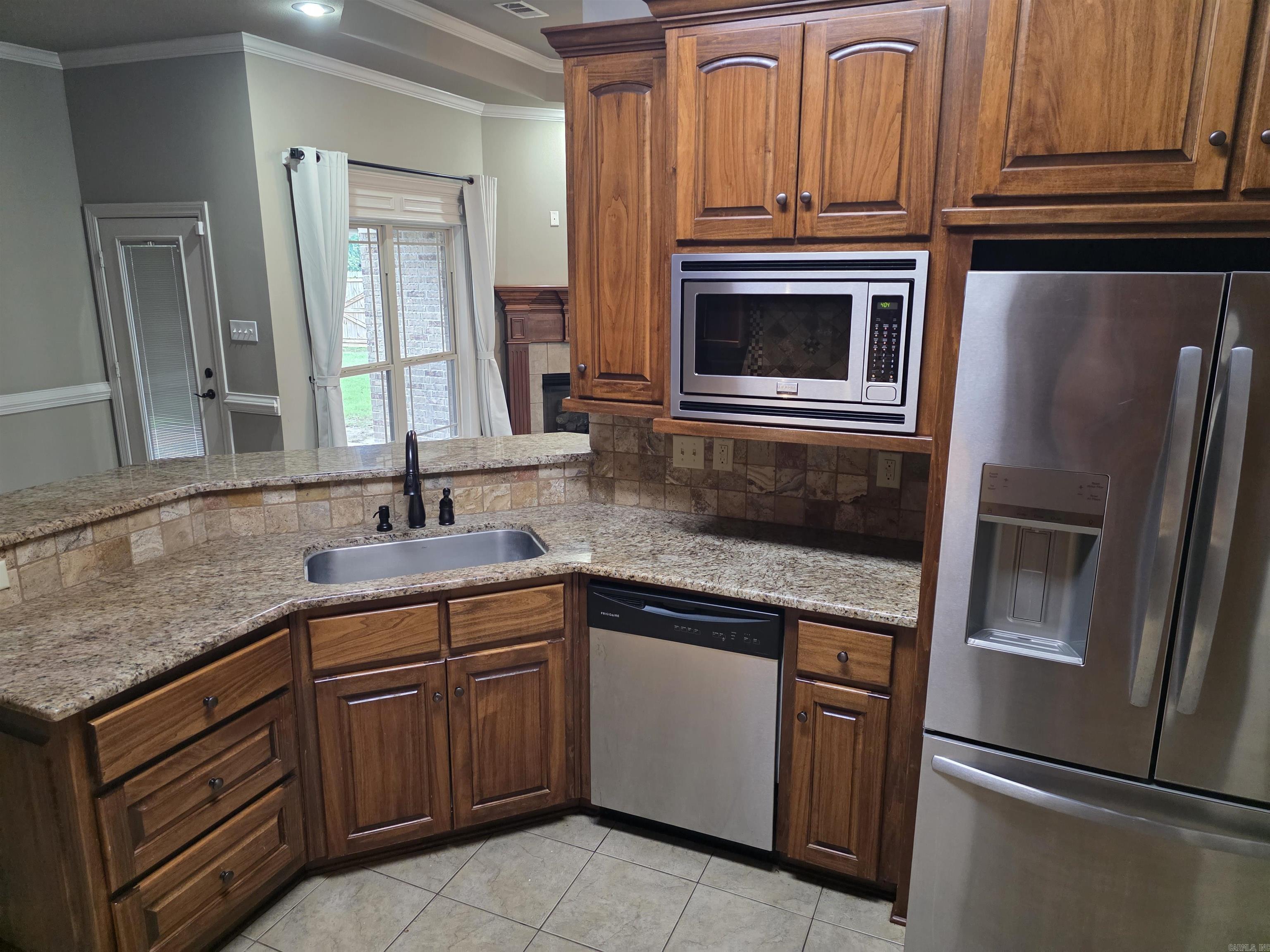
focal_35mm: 23
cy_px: 476
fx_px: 844
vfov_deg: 58.9
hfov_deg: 73.9
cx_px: 635
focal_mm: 6.3
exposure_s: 1/120
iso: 1000
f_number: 1.7
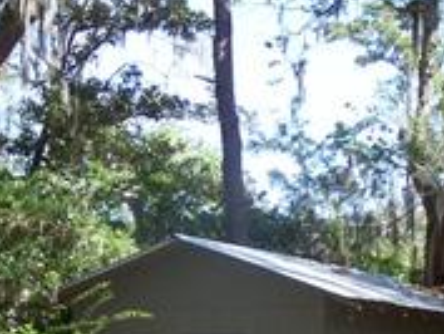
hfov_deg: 13.2
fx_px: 1912
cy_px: 296
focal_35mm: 149
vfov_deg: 9.9
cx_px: 231
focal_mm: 9.8
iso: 80
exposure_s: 1/250
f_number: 3.1
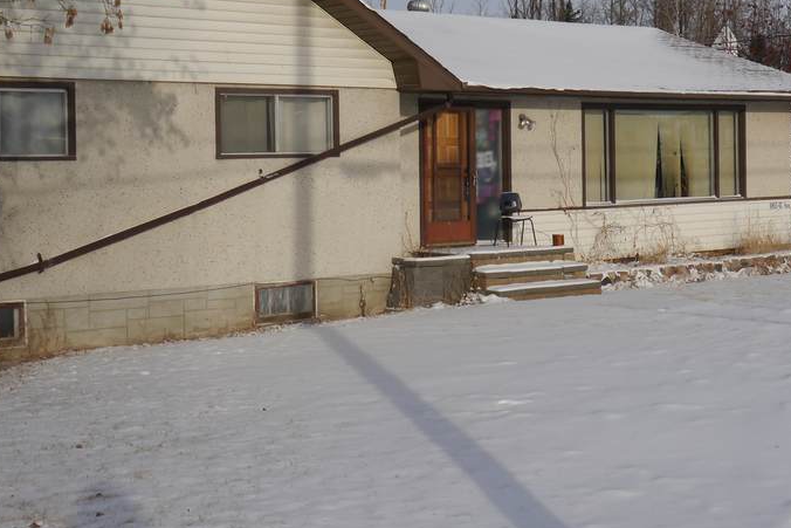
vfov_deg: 23.0
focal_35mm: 59
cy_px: 215
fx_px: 1297
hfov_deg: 33.3
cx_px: 582
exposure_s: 1/640
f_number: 9
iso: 160
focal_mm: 15
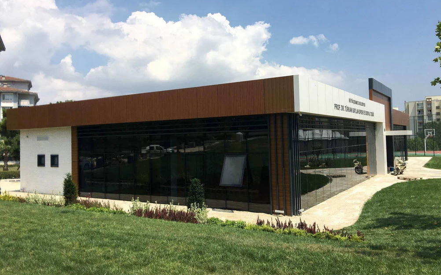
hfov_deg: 61.2
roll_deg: +0.7
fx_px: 373
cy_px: 126
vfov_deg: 40.6
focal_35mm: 31
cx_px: 222
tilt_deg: +3.5
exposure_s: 1/2079
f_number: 2.2
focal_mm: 4.15
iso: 25
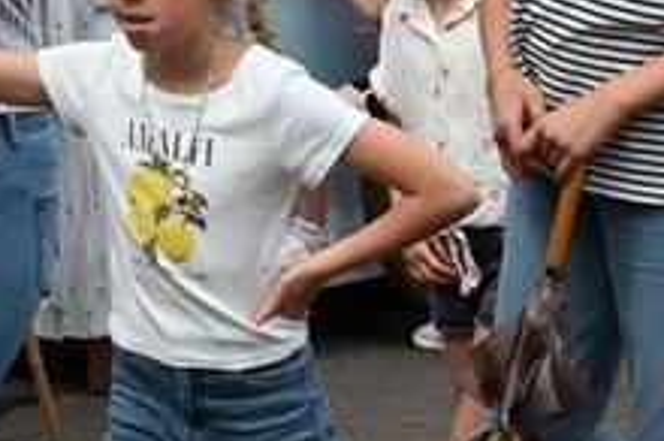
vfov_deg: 6.7
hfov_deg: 10.0
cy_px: -47
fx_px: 3739
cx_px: -57
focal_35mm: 203
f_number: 11
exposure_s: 1/400
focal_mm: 45
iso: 400
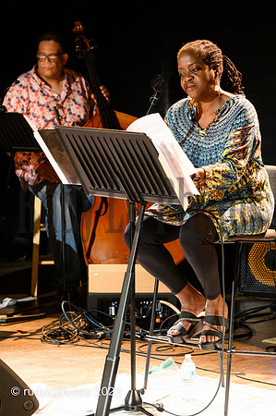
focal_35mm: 135
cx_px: 138
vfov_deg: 15.2
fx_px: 1556
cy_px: 208
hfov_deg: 10.1
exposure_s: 1/30
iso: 8000
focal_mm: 135
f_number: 8
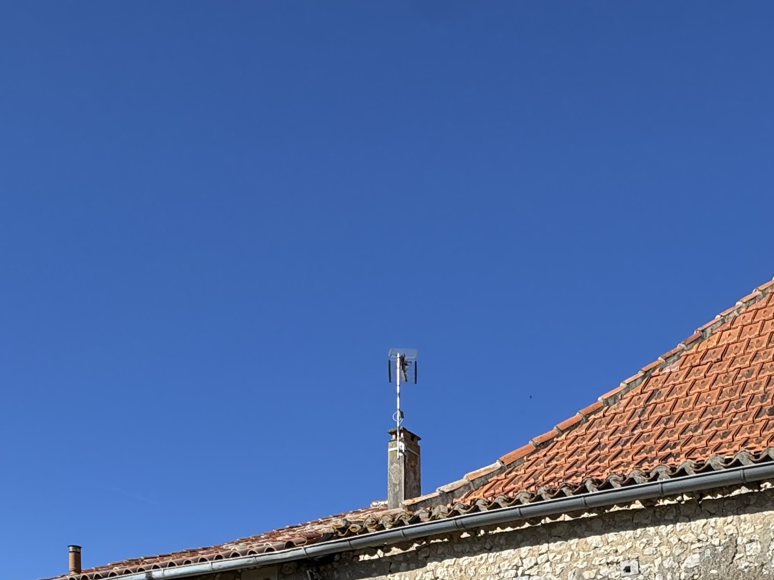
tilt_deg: +0.3
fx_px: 894
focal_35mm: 40
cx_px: 499
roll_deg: +0.1
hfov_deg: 46.3
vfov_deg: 28.4
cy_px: 785
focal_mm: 2.22
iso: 50
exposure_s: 1/3906
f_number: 2.2
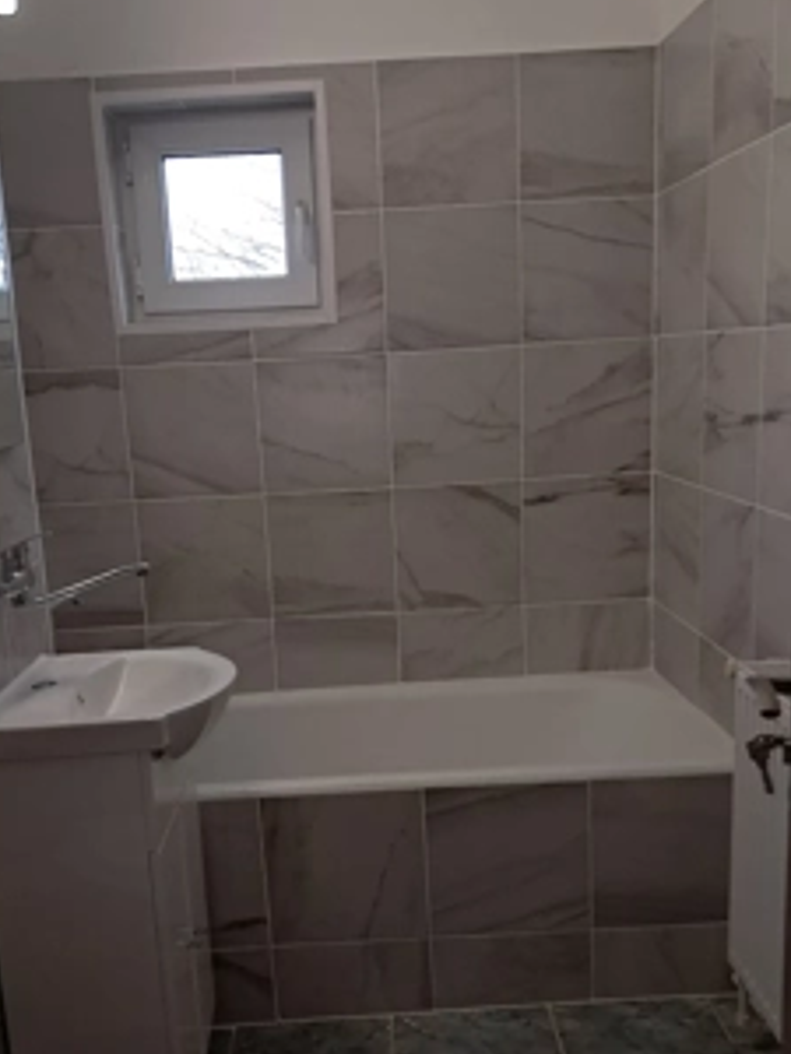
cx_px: 334
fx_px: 1097
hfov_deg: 39.6
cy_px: 590
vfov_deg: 51.2
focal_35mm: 36
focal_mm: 4
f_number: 1.8
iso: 80
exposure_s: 1/60
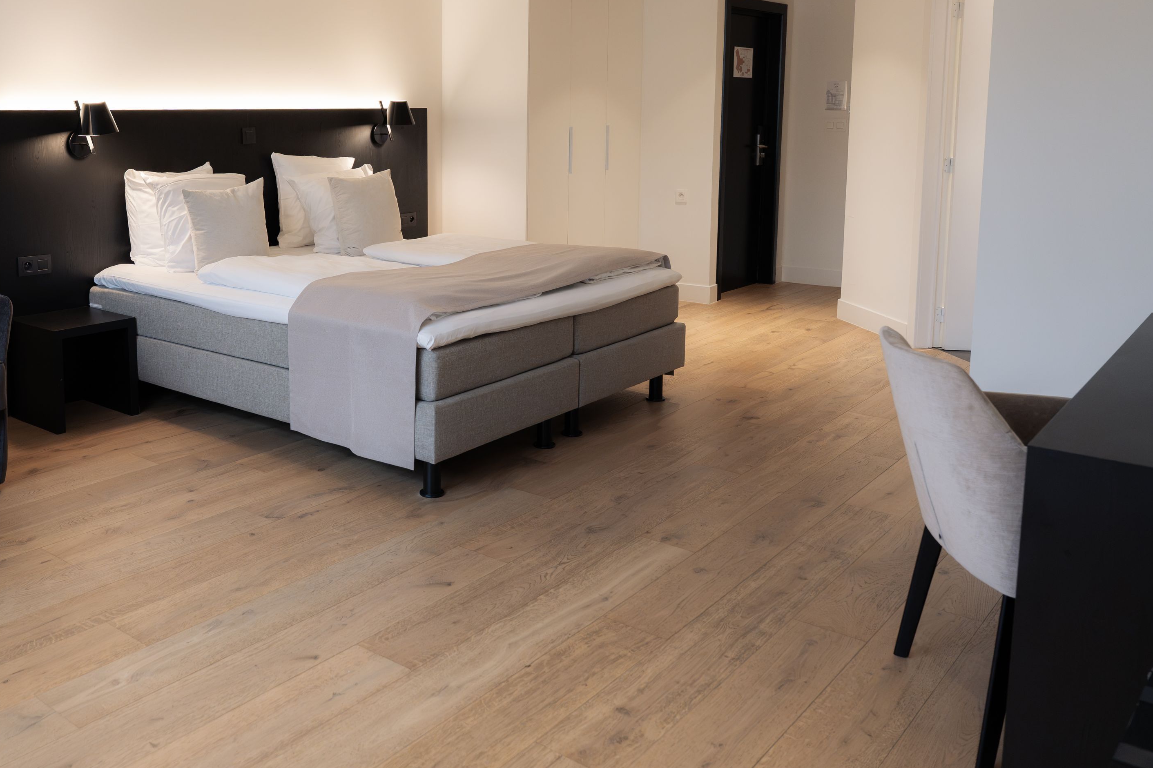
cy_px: 251
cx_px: 393
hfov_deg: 56.1
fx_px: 1057
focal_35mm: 33
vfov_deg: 39.5
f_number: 4
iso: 3200
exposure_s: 1/125
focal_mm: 24
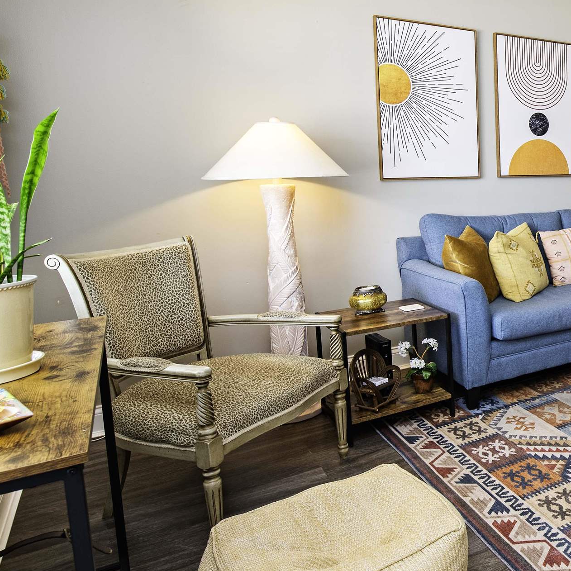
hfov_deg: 42.2
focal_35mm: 31
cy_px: 227
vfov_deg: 52.2
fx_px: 579
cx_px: 619
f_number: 6.3
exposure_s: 1/100
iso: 320
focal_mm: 15
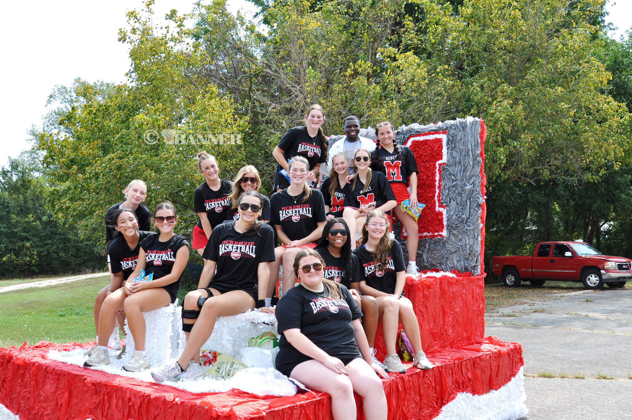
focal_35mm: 36
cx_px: 316
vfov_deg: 36.8
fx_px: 631
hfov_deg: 53.2
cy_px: 210
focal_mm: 24
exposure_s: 1/200
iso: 100
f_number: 5.6
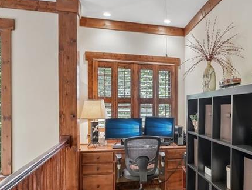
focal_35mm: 32
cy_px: 117
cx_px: 195
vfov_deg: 43.9
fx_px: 233
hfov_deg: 53.6
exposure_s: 1/5
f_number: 8
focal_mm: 14
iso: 320
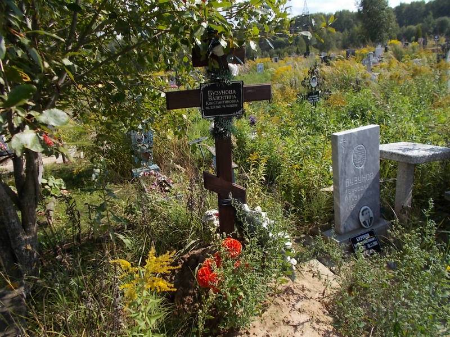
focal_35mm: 26
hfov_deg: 67.3
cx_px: 225
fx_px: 338
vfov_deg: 53.1
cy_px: 168
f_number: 8
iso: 80
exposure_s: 1/125
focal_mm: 4.6
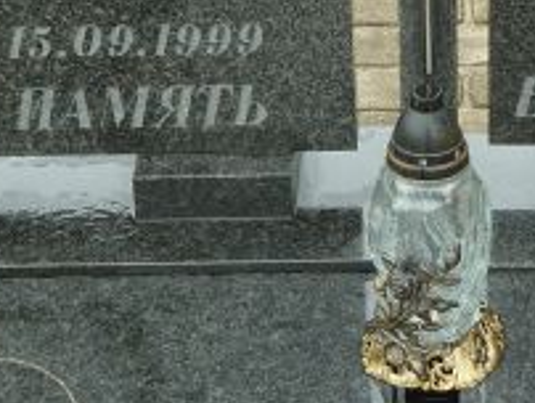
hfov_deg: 14.7
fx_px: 2058
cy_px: -95
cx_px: 426
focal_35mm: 133
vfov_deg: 10.9
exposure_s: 1/50
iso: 80
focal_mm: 6.9
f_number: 3.7
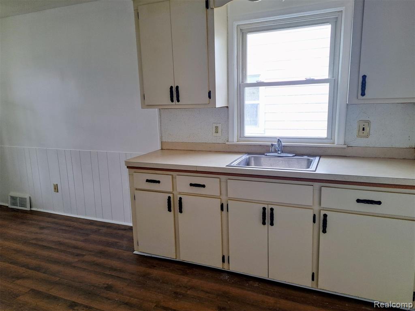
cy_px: 156
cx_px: 208
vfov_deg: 56.8
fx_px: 288
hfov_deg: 71.6
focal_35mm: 24
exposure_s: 1/60
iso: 50
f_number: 1.8
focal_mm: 5.23
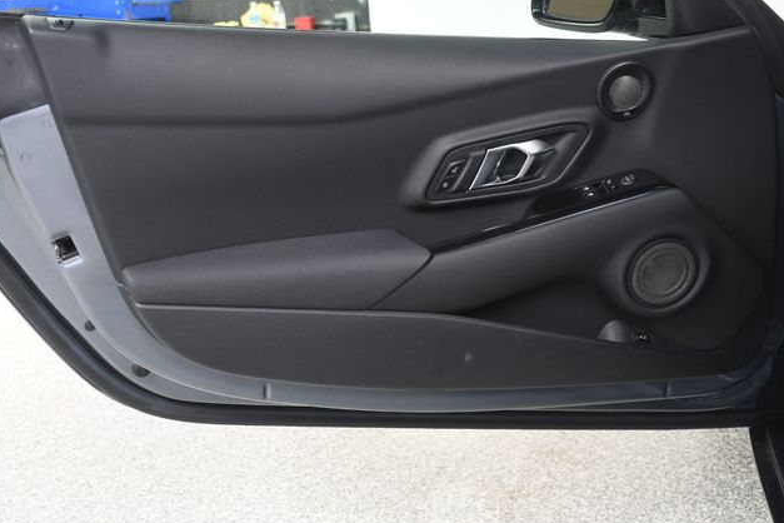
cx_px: 395
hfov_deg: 40.3
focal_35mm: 49
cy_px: 264
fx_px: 1067
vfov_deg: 27.5
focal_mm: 32
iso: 100
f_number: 4.5
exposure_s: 1/160
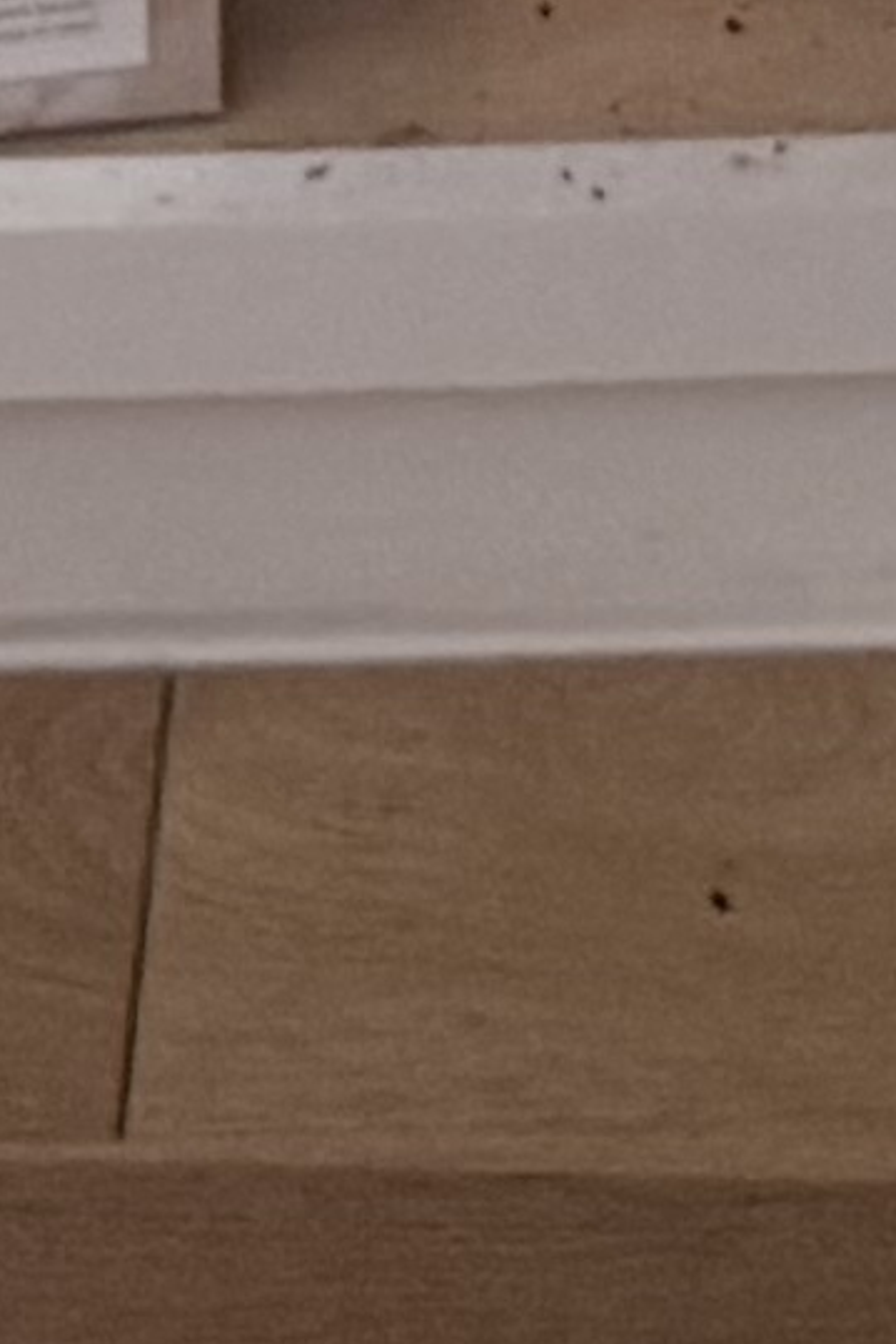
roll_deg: -0.7
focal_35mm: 265
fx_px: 9886
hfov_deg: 5.1
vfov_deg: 6.7
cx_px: 1602
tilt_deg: -21.1
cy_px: -3343
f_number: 1.78
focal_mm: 6.76
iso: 200
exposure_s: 1/83
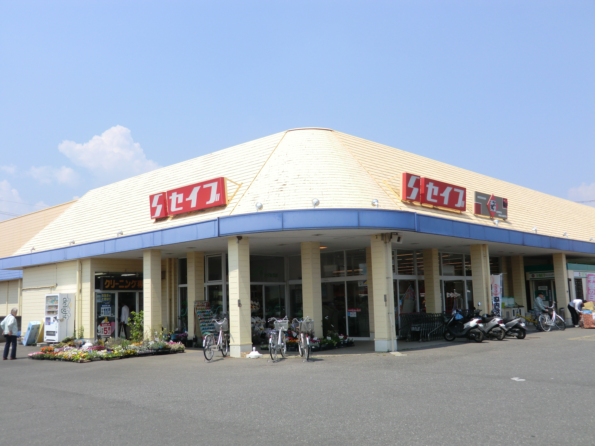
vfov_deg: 41.8
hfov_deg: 54.0
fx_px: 584
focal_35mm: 34
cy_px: 223
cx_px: 298
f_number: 3.6
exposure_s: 1/640
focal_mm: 6.1
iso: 64
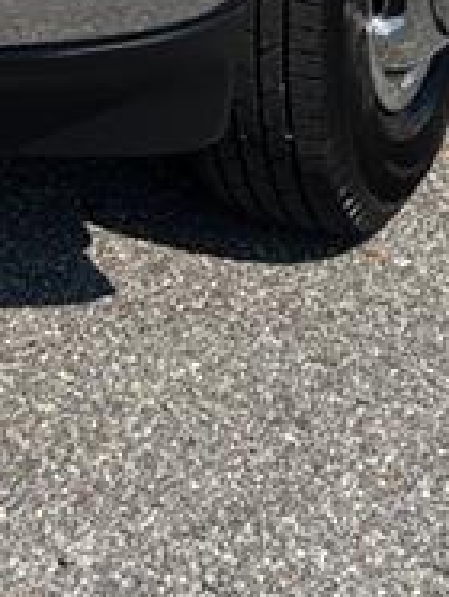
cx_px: -109
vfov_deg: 12.2
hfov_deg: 10.2
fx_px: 2467
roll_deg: -1.9
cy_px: -610
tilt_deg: -5.3
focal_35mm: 143
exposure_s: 1/6579
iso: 50
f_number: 1.5
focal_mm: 5.7
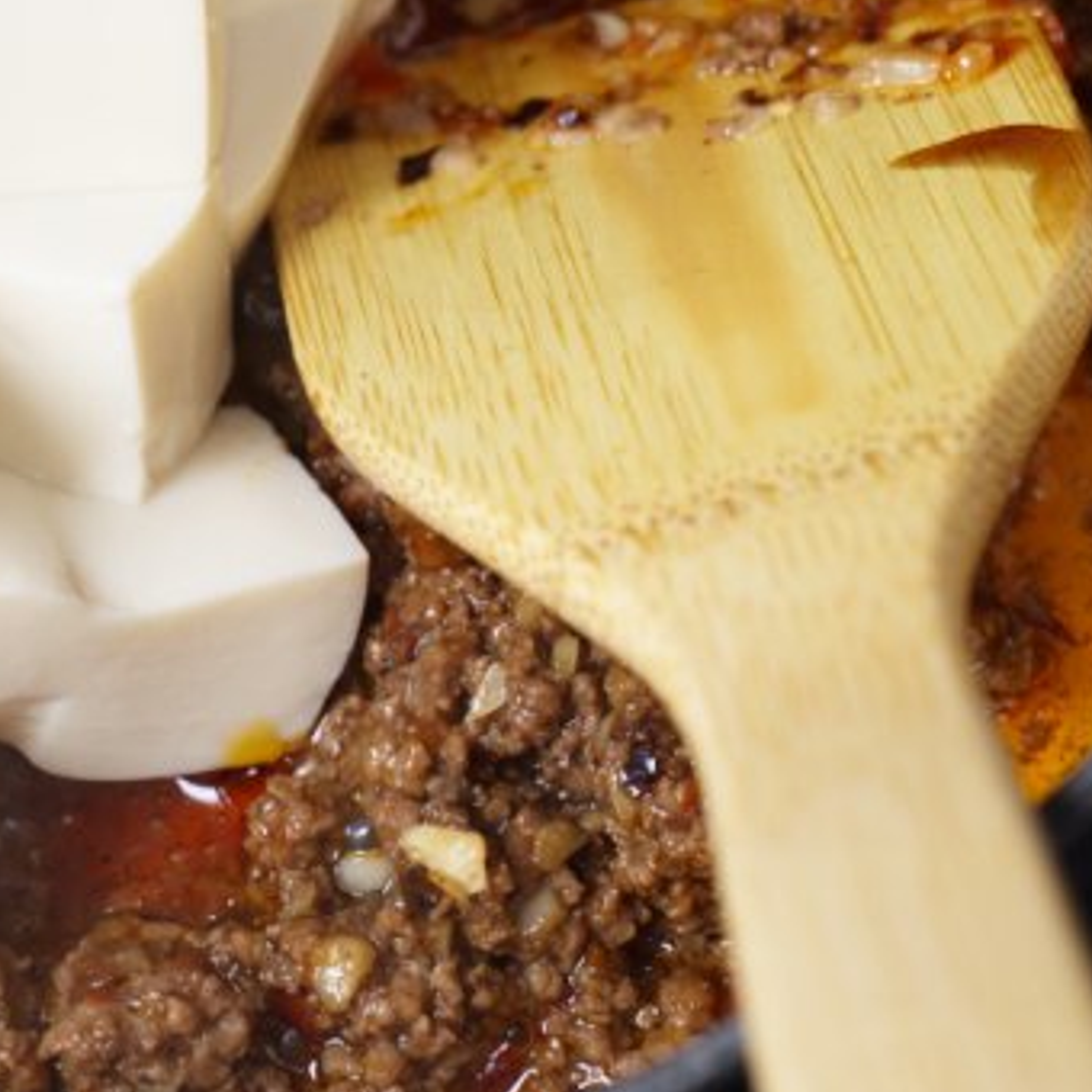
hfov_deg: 8.2
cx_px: -247
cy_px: -63
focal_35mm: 210
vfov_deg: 8.3
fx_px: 7495
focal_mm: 70
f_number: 6.3
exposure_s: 1/125
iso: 100
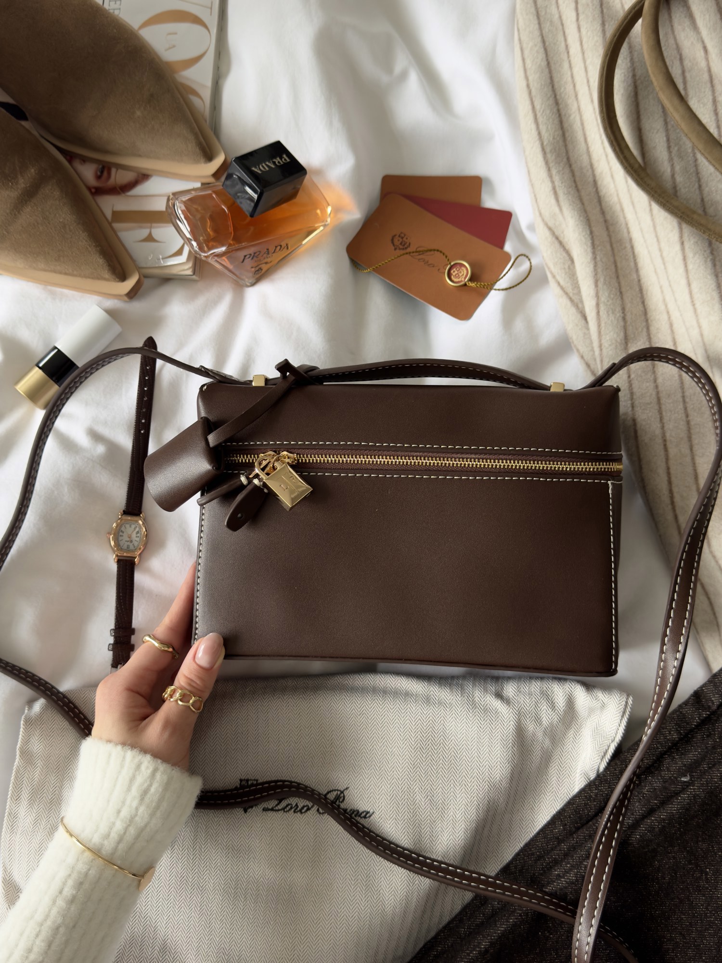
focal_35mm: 35
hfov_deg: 40.7
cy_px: 482
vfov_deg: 52.6
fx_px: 973
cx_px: 361
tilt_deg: -77.2
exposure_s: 1/70
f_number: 1.78
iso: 125
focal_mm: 6.76
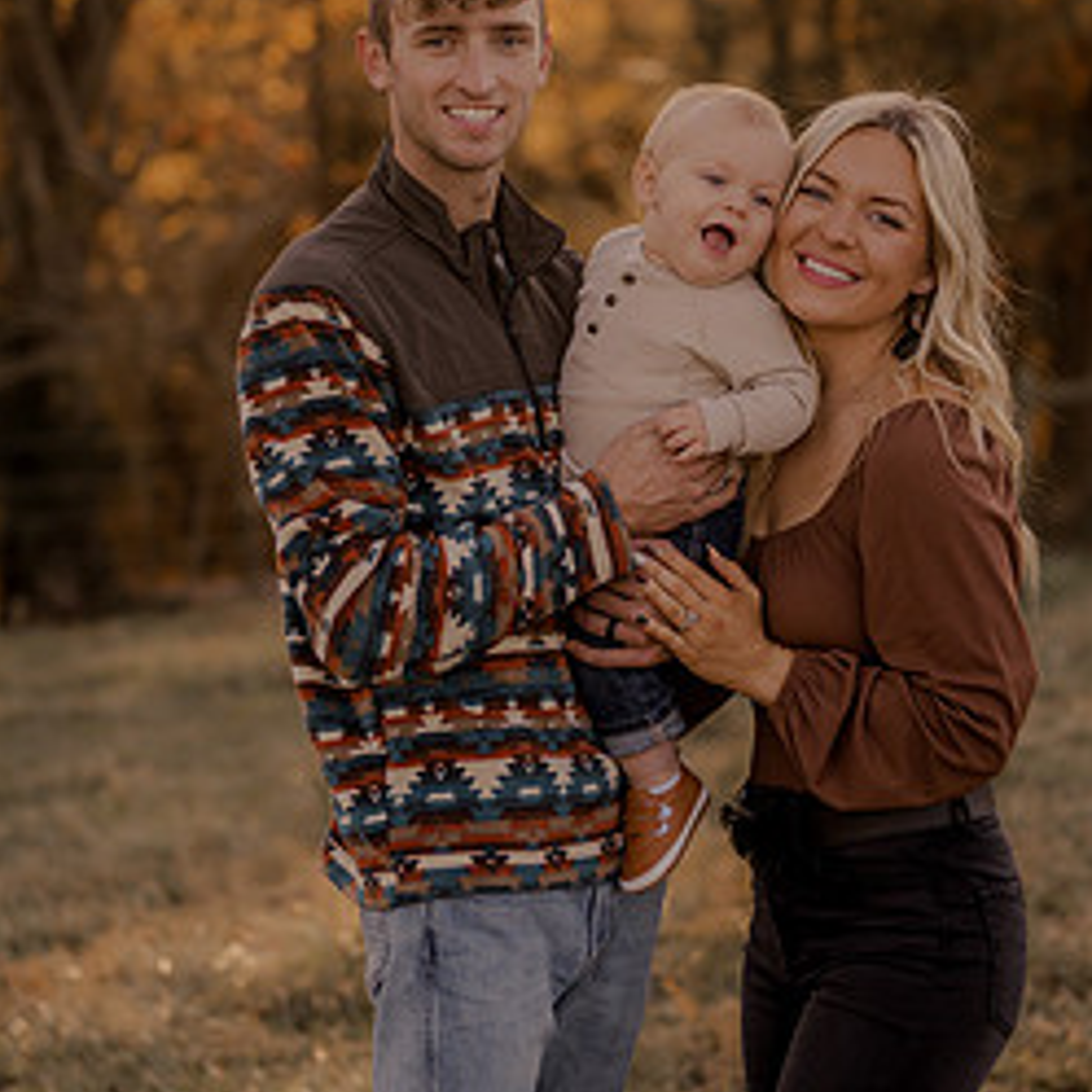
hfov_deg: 17.6
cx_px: 513
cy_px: 467
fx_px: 3533
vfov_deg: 17.6
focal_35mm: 99
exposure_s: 1/1600
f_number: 1.8
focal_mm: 50
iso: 250
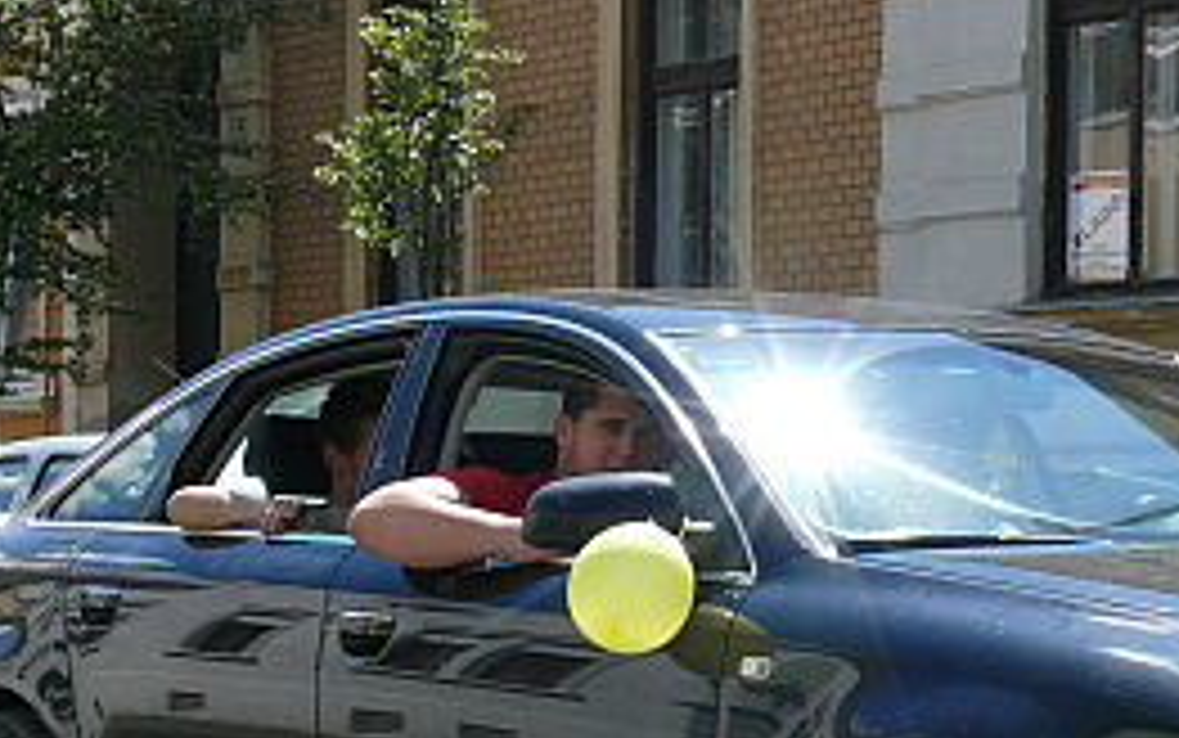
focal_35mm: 111
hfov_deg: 18.7
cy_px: 639
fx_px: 3568
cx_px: 864
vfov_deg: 11.7
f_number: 5.6
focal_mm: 10.2
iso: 100
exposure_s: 1/320
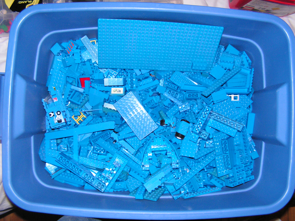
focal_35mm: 36
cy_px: 110
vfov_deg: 39.7
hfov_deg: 51.4
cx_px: 148
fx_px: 307
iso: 200
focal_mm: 6
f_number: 3.2
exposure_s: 1/40
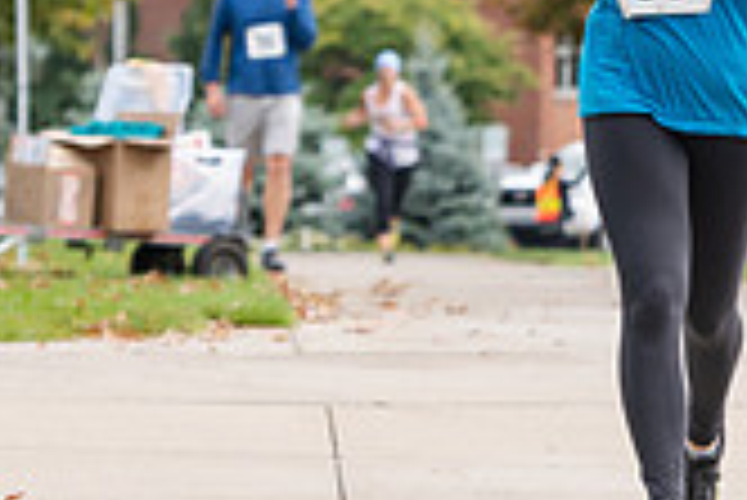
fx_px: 8120
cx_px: 657
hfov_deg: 5.3
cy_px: -65
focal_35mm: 391
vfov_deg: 3.5
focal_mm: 112
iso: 400
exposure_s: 1/400
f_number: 4.5
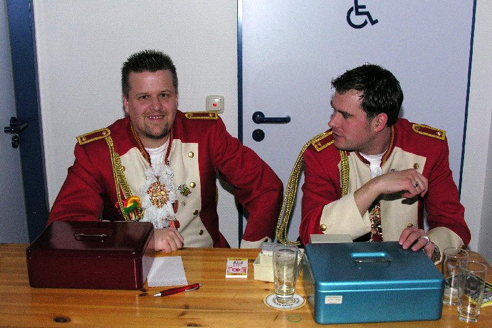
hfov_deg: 46.4
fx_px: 574
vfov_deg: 31.9
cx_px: 247
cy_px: 158
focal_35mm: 42
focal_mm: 10.2
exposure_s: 1/60.1
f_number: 4.1
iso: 200
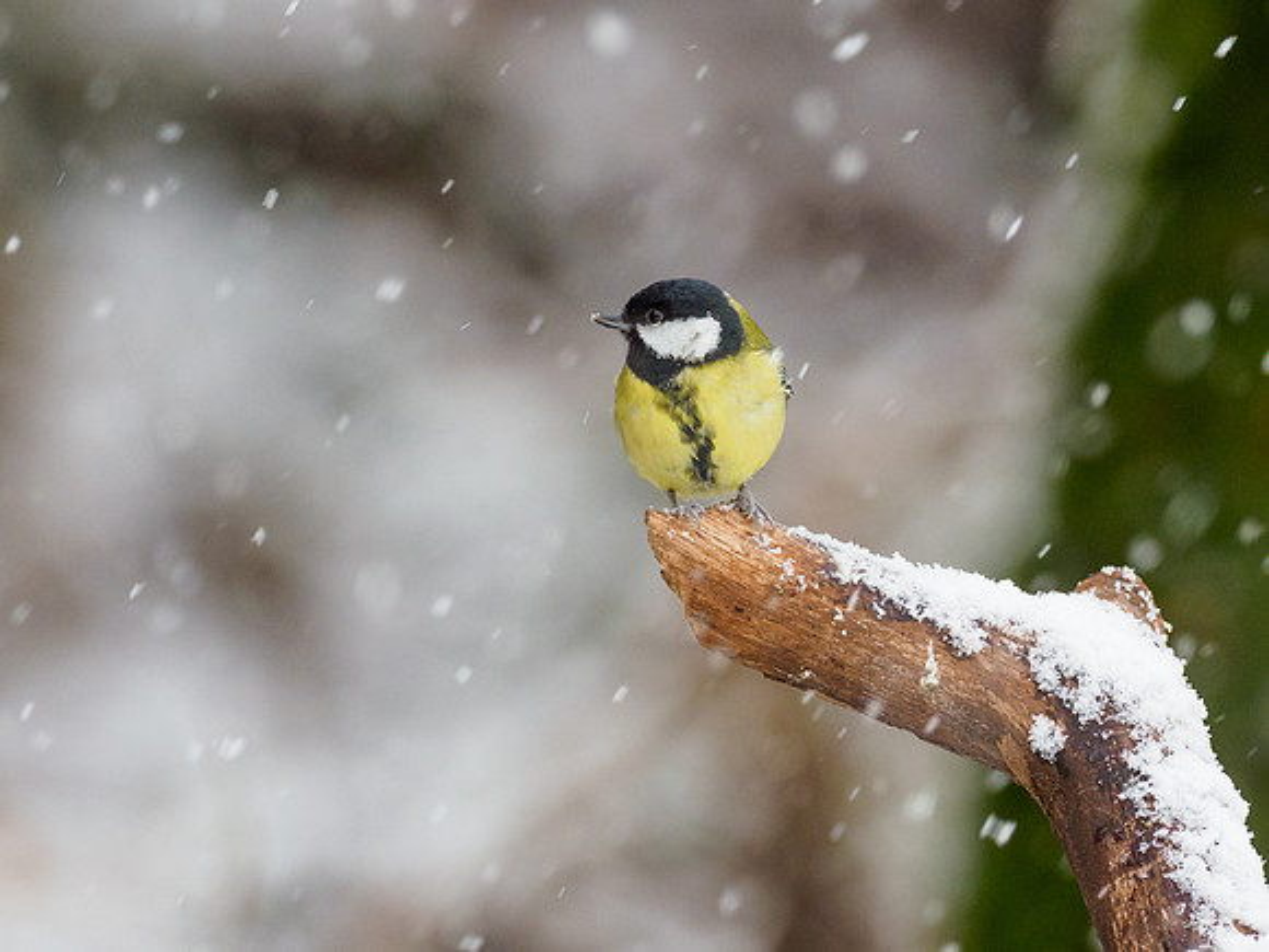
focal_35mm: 991
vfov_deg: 1.5
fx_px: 36322
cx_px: 712
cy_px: 356
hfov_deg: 2.0
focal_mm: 300
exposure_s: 1/320
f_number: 4.5
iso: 1250
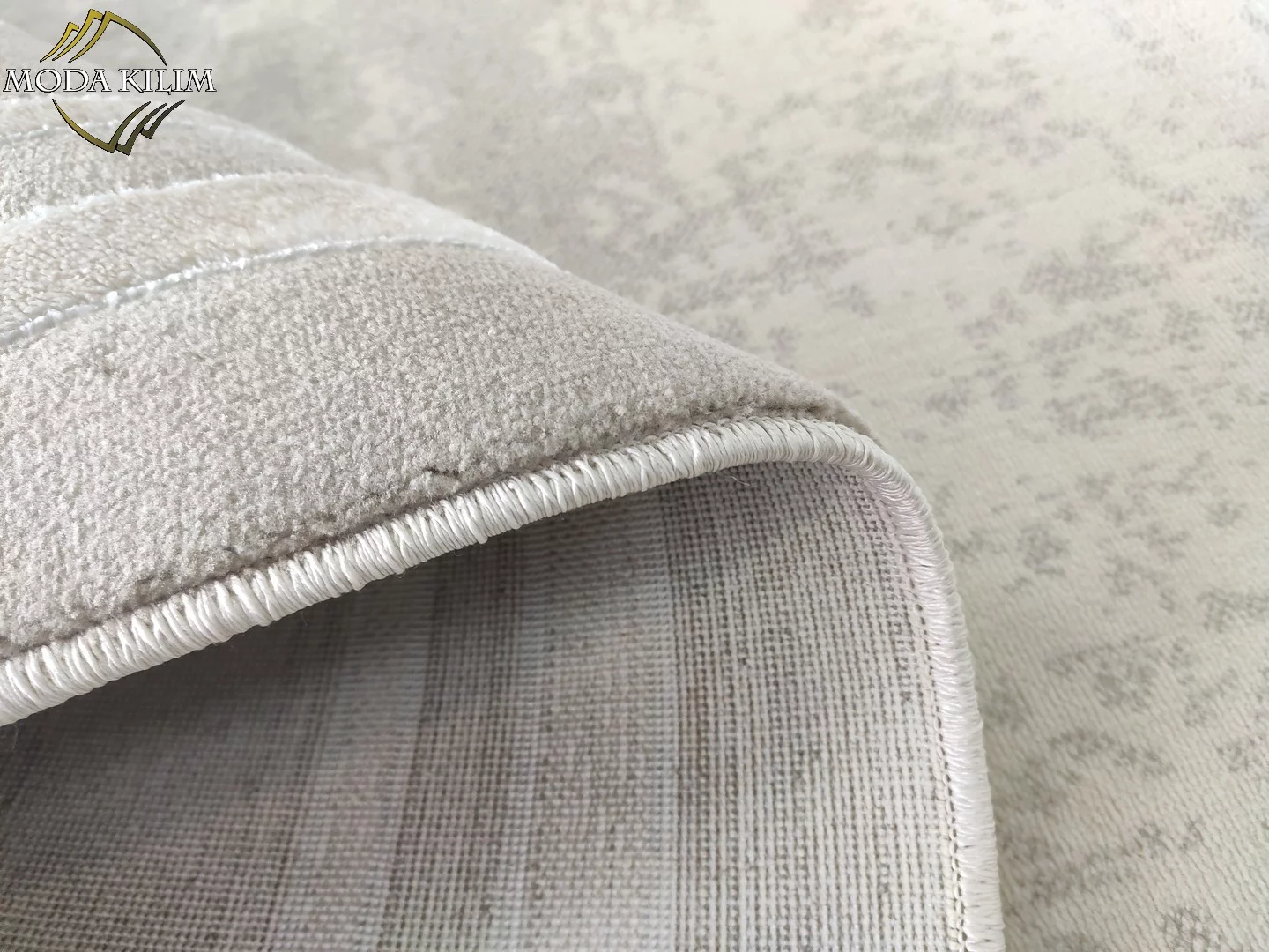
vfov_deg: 53.1
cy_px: 476
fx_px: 953
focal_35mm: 26
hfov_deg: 67.3
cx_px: 634
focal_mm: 4.77
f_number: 1.75
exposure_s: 1/50
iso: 423
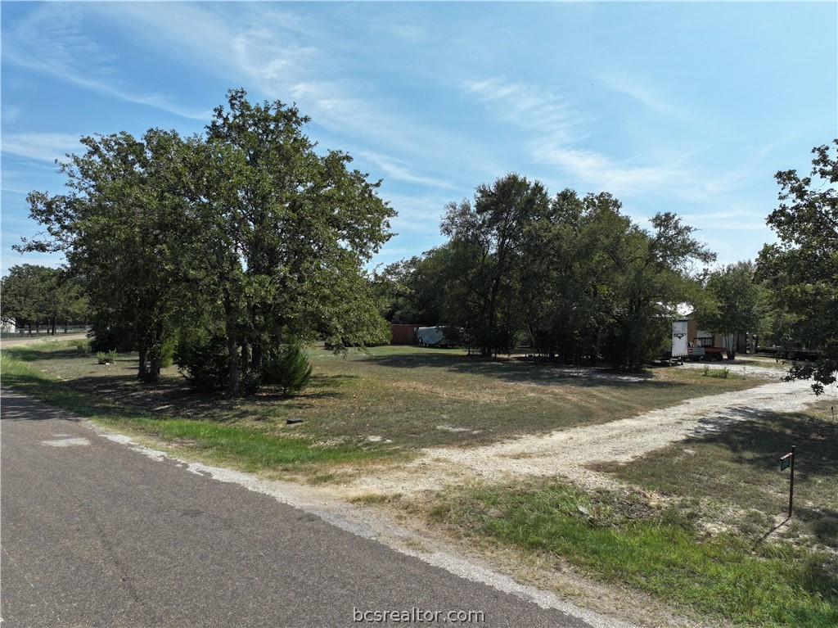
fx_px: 581
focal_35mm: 24
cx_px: 419
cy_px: 314
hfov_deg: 71.6
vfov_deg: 56.8
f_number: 2.8
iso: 150
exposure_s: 1/400
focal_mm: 12.29
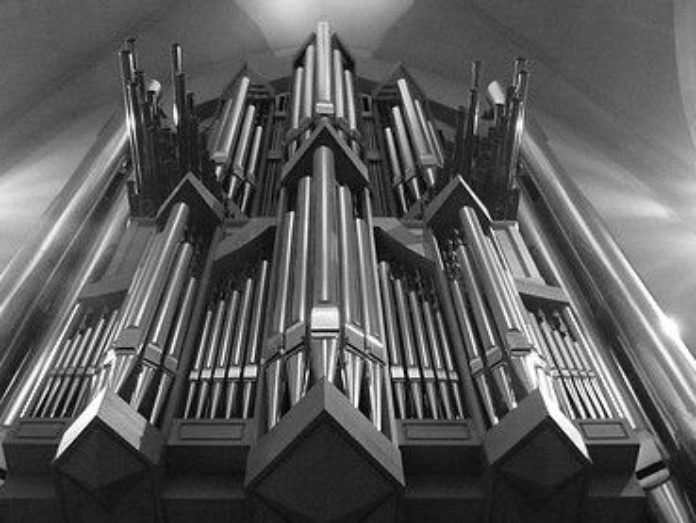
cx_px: 358
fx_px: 885
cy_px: 333
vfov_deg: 32.7
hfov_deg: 42.9
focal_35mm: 44
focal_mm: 4.9
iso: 800
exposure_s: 1/13
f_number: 3.3
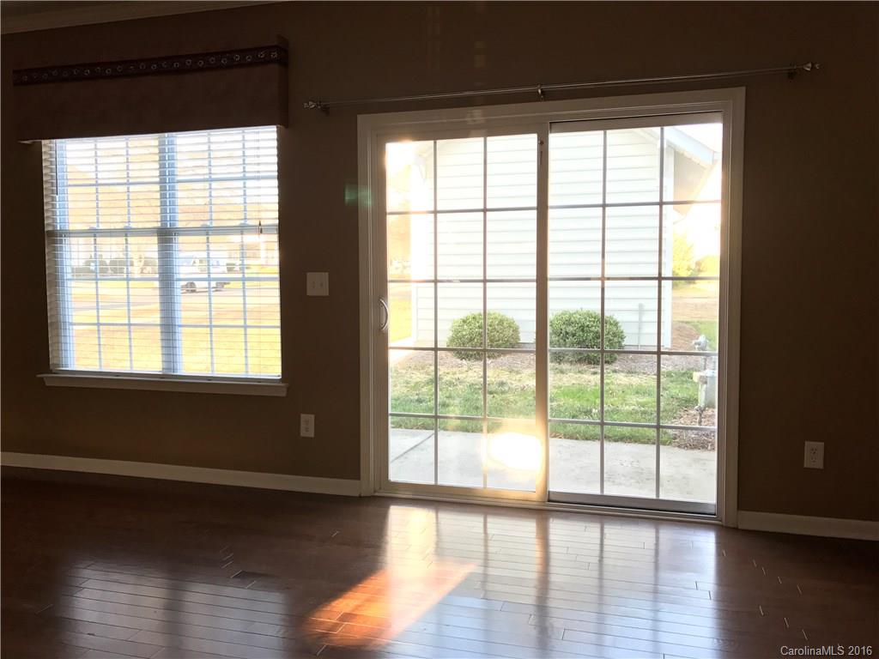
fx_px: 711
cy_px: 330
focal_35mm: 28
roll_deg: +0.4
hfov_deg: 63.4
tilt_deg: -3.3
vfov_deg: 49.7
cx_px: 440
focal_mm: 3.99
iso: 40
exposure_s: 1/93
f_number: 1.8
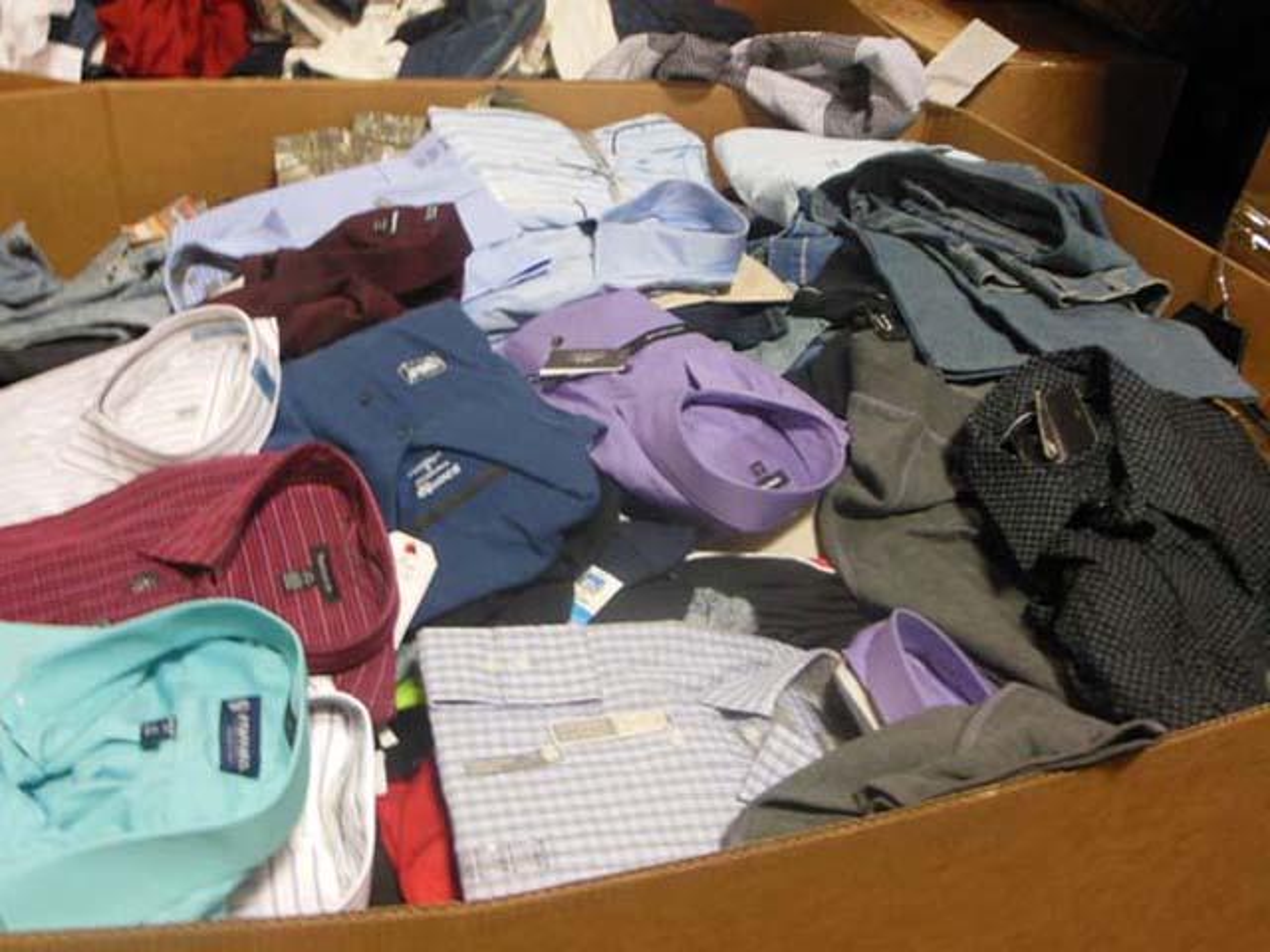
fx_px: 1211
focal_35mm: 33
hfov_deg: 55.4
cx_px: 635
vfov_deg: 42.9
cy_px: 476
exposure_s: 1/15
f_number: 3.5
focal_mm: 6
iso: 400
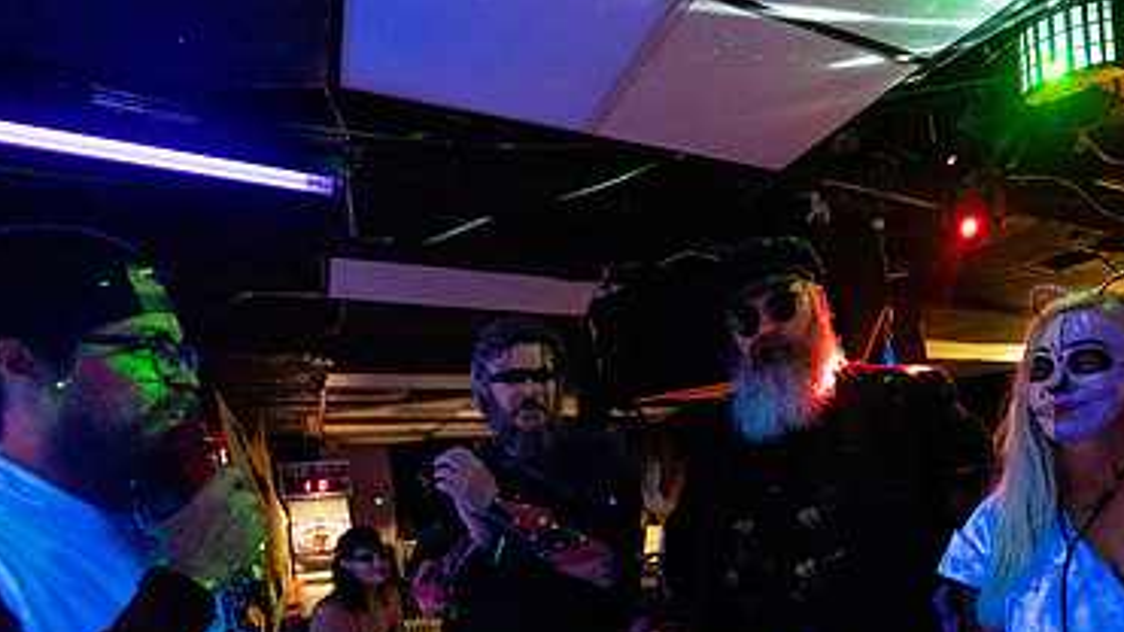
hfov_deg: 76.9
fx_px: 685
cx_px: 720
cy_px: 533
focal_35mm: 23
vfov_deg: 46.1
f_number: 2.8
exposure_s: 1/160
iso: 3200
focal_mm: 14
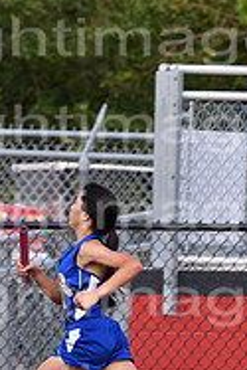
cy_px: 345
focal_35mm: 1395
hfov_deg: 1.0
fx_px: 14329
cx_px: 51
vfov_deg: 1.5
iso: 100
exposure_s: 1/320
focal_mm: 300
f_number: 5.6
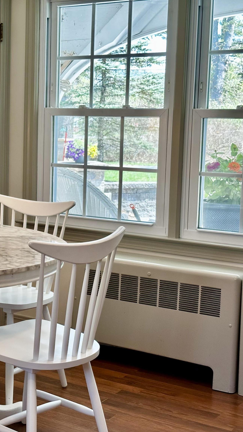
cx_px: -4
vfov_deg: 30.2
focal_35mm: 70
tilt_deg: -7.8
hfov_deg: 16.8
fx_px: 802
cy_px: 216
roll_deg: -0.7
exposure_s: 1/120
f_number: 1.78
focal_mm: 6.86
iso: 64
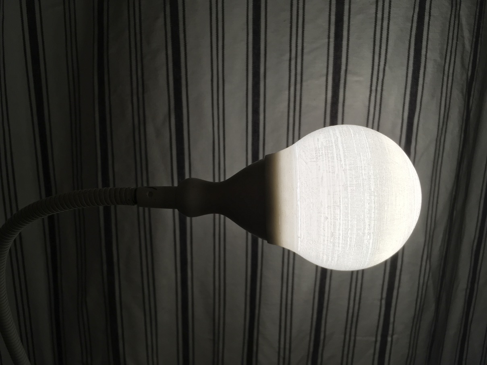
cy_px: 182
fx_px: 408
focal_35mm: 29
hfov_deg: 61.7
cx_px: 244
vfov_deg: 48.2
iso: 40
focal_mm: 4.15
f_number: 2.2
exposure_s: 1/100
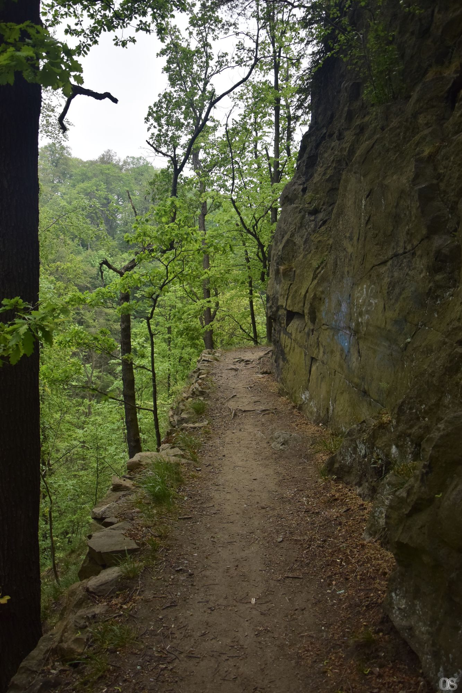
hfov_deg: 47.9
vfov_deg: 67.4
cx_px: 231
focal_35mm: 27
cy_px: 346
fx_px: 520
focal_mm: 18
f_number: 4.5
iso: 640
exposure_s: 1/640
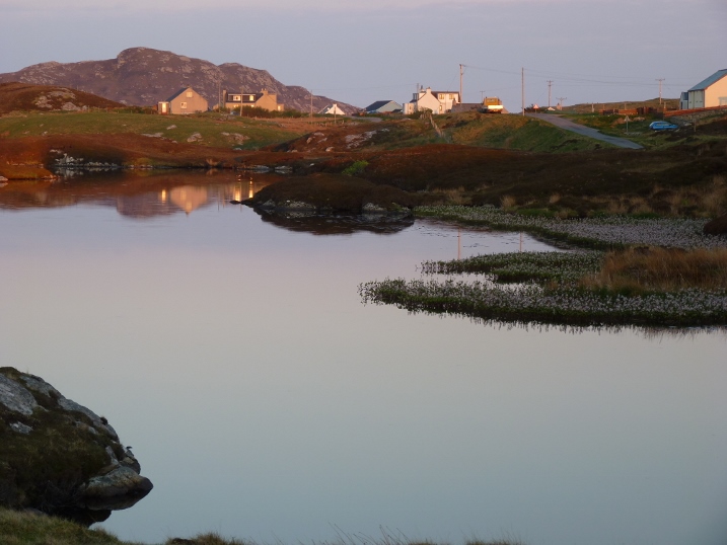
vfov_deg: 13.1
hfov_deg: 17.4
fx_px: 2374
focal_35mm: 113
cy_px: 272
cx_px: 364
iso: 80
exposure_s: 1/80
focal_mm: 20.1
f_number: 3.6
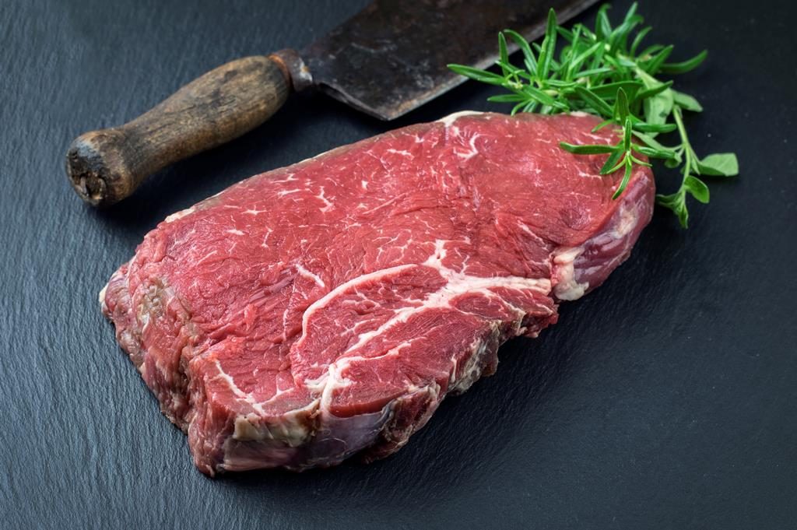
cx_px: 398
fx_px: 1659
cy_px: 265
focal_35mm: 75
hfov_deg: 27.0
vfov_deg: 18.2
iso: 100
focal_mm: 50
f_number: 8
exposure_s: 1/160
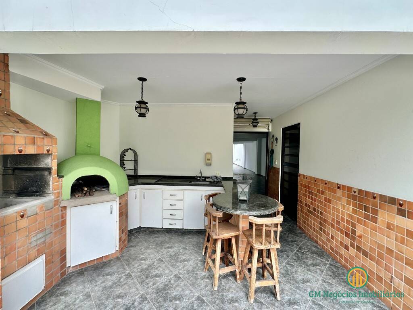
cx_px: 206
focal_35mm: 14
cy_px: 155
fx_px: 167
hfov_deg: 102.1
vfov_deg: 85.7
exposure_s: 1/290
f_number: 2.2
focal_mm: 2.22
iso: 40
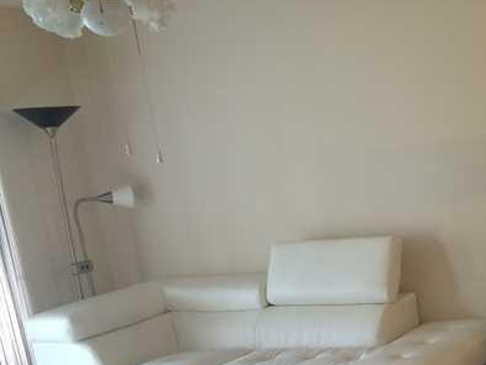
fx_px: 829
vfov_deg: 24.2
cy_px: 327
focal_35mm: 59
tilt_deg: -13.8
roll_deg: +6.9
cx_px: 454
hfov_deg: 30.9
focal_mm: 4.15
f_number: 2.2
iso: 80
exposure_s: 1/30
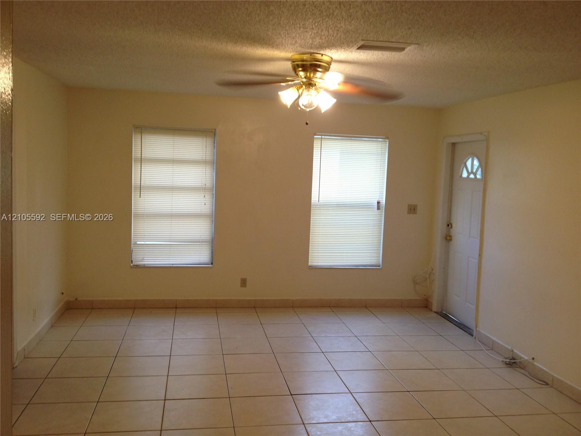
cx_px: 290
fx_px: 587
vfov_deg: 40.7
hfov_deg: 52.6
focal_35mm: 35
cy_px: 218
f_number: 2.4
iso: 64
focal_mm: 4.28
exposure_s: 1/24
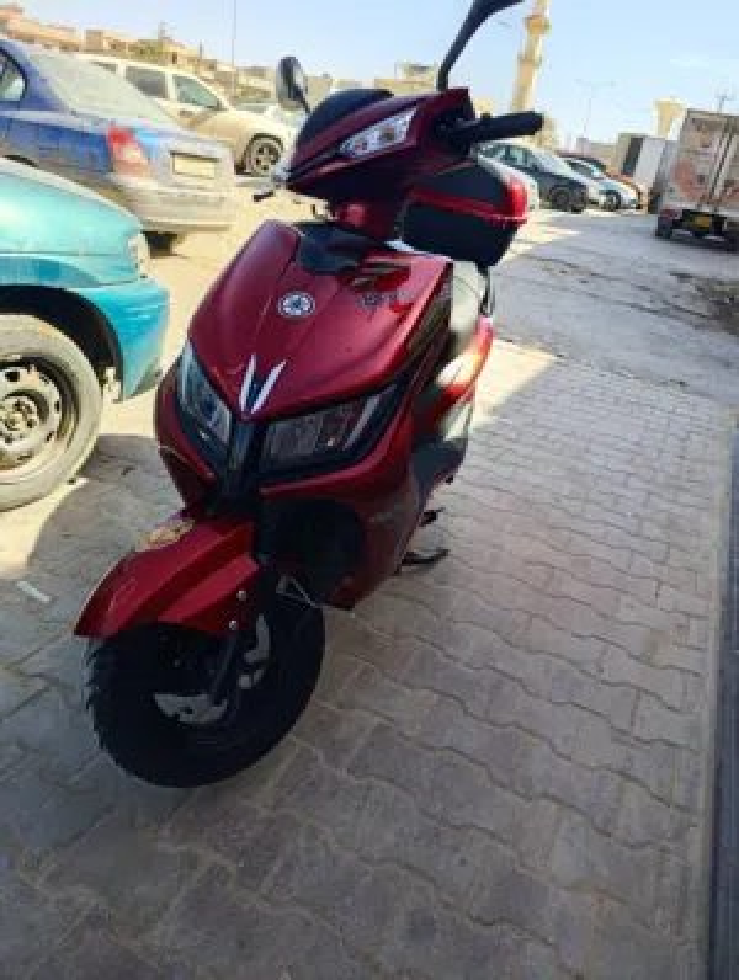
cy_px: 490
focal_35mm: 23
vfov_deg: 73.8
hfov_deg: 59.0
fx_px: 653
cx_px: 370
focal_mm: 6.11
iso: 50
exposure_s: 1/175
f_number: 1.65
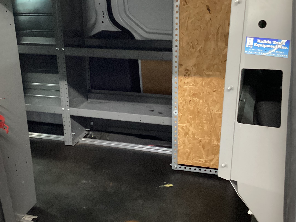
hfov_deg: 40.3
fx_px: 402
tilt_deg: -21.2
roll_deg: +2.9
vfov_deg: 30.9
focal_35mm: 47
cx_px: 121
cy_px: 109
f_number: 2.4
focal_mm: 3.3
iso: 640
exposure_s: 1/25
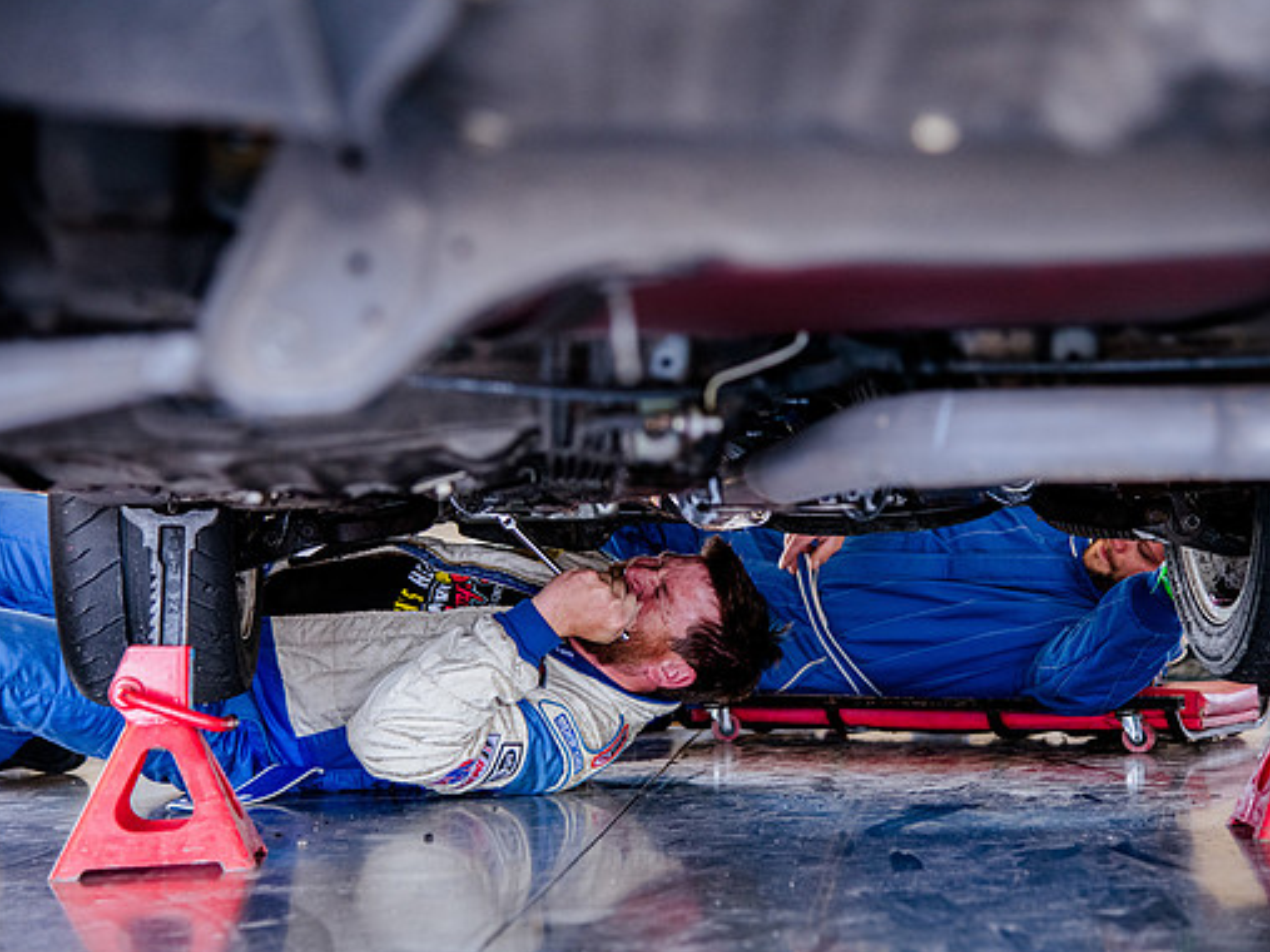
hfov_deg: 25.3
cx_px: 634
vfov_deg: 19.1
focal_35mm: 77
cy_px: 472
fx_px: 2824
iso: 1250
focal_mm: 70
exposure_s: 1/160
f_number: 4
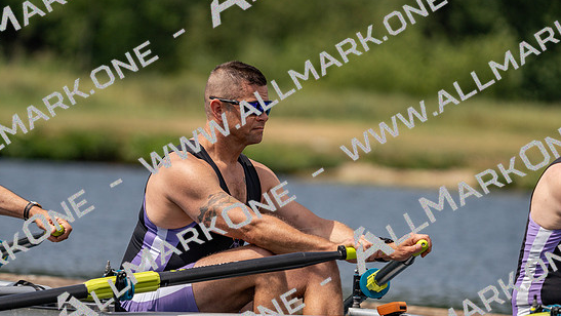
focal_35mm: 444
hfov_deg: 4.9
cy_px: 178
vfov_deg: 2.7
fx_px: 6606
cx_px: 266
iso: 250
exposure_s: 1/1600
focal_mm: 400
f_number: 6.3
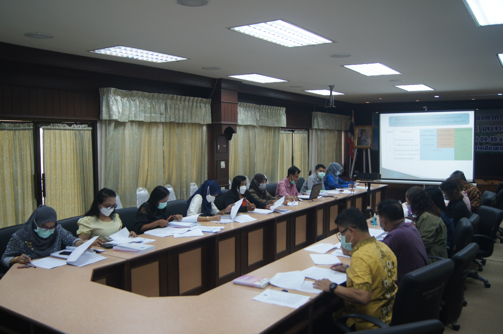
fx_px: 419
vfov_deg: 43.5
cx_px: 252
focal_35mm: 30
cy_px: 167
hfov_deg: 62.0
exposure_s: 1/40
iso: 250
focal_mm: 20
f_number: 4
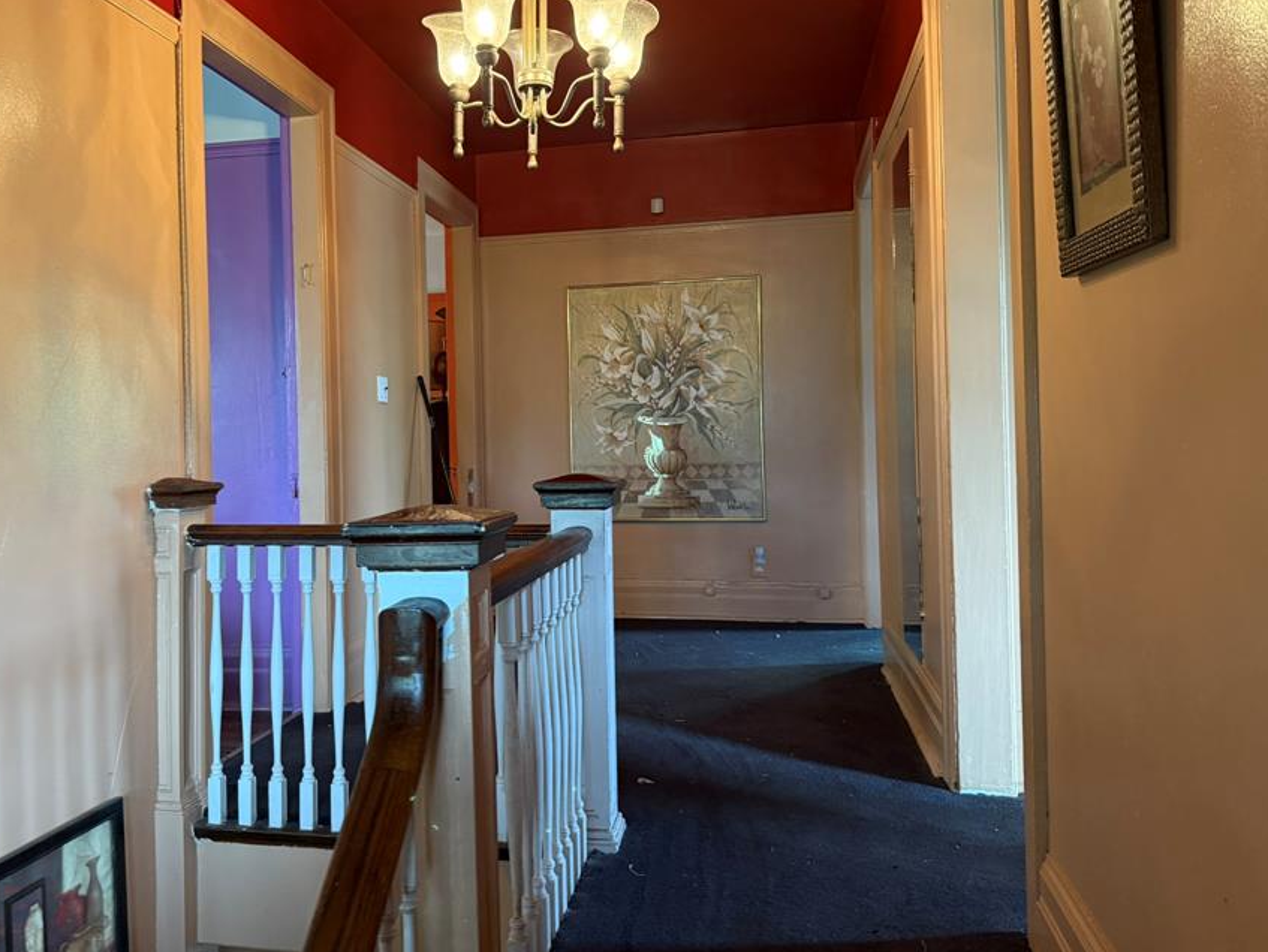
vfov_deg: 48.2
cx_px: 531
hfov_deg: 61.3
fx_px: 1063
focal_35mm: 29
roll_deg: +0.5
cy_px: 425
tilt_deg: +1.5
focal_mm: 6.76
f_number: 1.78
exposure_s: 1/60
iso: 400
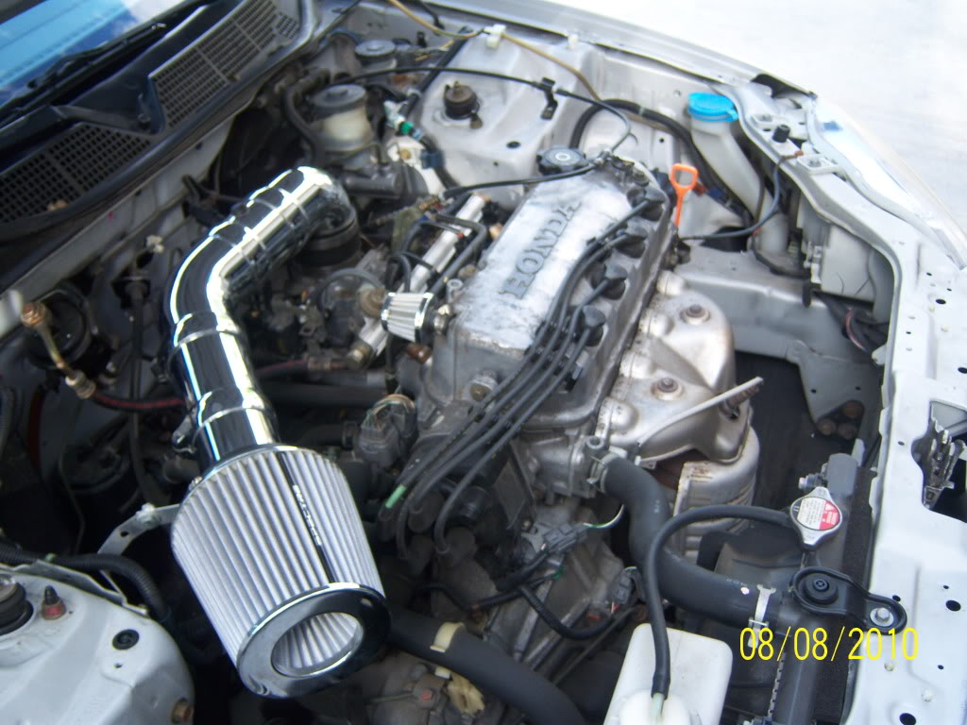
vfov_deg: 39.7
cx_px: 484
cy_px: 362
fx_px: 1006
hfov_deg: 51.4
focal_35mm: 36
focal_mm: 7.5
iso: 80
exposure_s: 1/80
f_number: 2.8
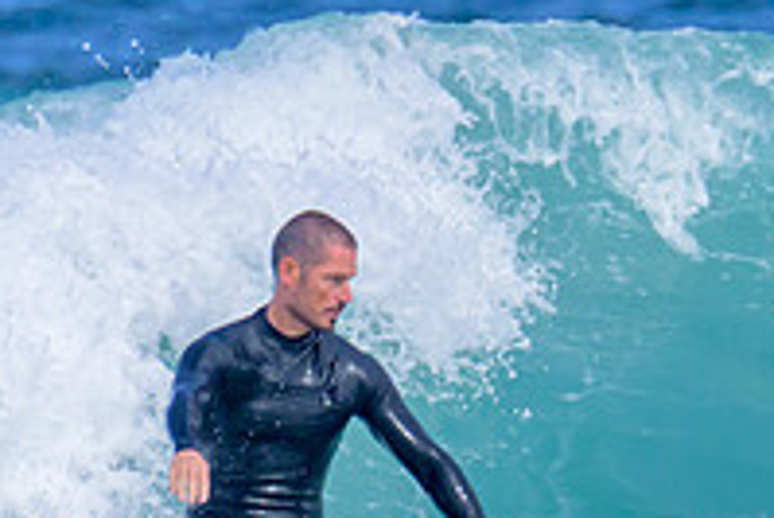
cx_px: 805
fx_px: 68181
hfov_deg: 0.7
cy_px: 349
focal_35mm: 3169
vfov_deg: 0.4
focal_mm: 800
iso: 800
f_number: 11
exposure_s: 1/2000
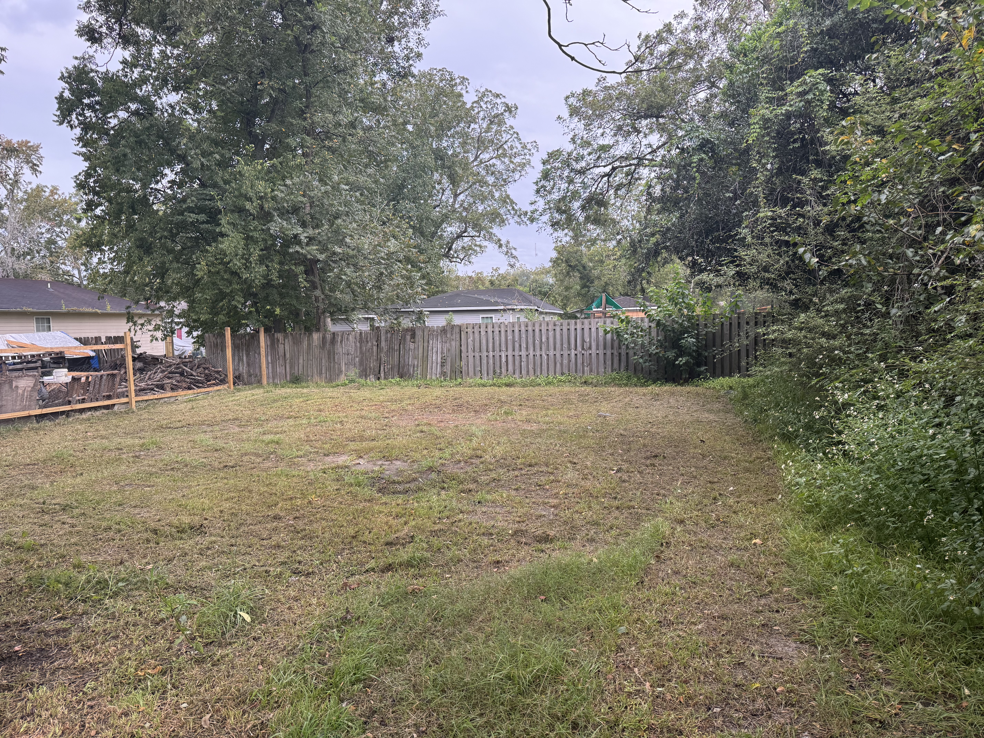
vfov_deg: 56.8
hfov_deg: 71.6
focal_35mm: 24
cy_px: 369
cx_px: 492
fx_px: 682
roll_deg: +0.3
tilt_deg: -4.4
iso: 100
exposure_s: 1/172
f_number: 1.78
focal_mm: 6.76
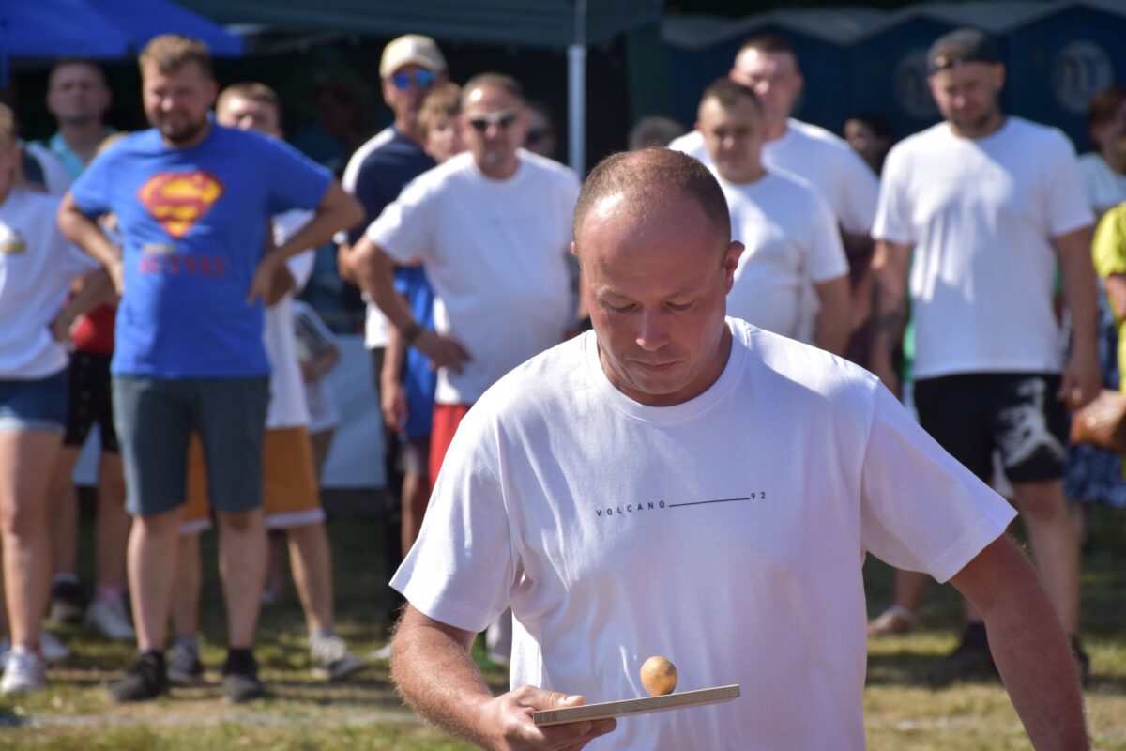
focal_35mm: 183
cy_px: 376
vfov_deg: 7.5
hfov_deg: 11.2
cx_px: 563
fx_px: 5723
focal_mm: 122
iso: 160
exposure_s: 1/500
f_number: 8
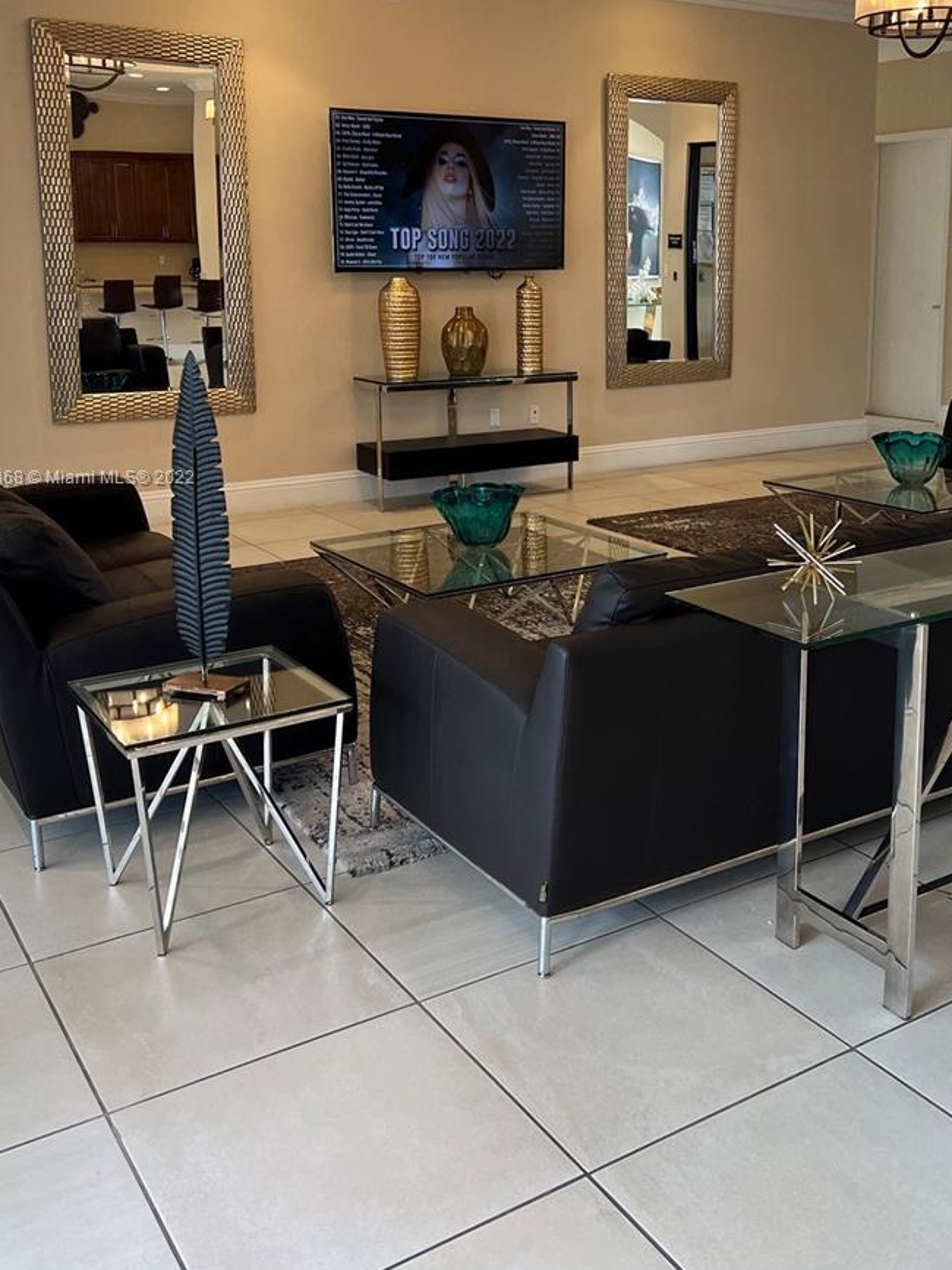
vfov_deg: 50.9
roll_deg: +0.1
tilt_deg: -8.4
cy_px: 479
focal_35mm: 36
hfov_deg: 39.4
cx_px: 586
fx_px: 1320
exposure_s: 1/126
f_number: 1.5
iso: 64
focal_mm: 5.7
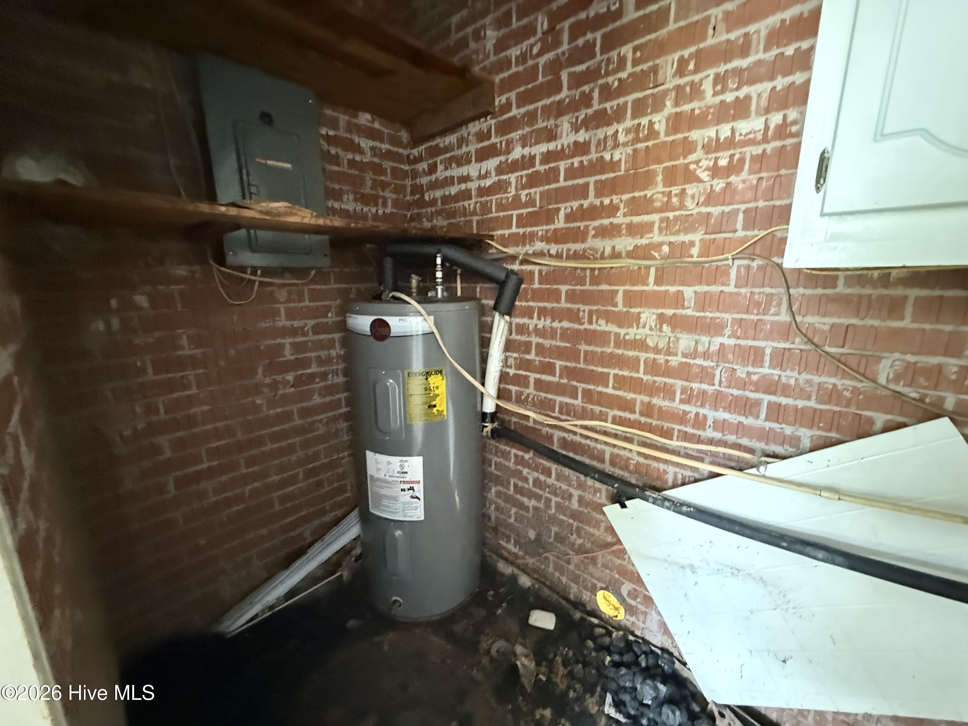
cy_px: 363
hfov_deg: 102.1
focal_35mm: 14
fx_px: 391
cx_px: 484
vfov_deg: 85.7
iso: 1250
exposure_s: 1/43
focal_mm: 2.22
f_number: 2.2
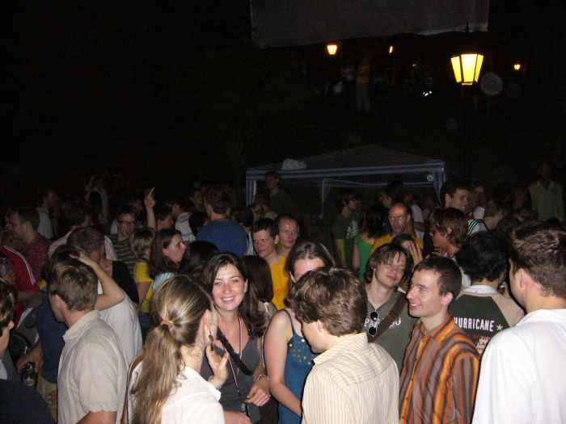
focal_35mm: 35
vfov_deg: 40.7
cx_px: 283
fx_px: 572
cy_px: 212
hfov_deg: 52.6
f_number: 2.8
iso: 400
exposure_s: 1/60
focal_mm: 5.8
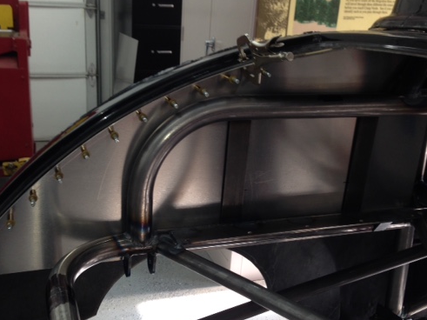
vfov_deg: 33.5
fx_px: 530
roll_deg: -1.9
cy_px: 190
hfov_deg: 43.8
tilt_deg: -19.8
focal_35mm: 43
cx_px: 203
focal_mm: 4.12
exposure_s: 1/60
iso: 50
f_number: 2.4
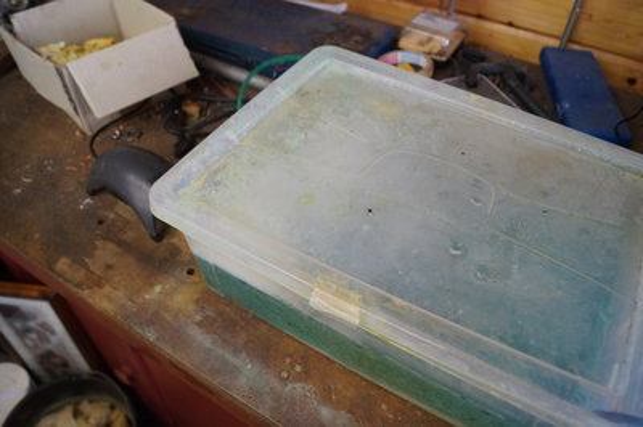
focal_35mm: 27
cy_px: 214
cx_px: 322
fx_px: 482
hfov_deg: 67.4
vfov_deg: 47.9
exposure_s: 1/160
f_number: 4
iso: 1250
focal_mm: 18
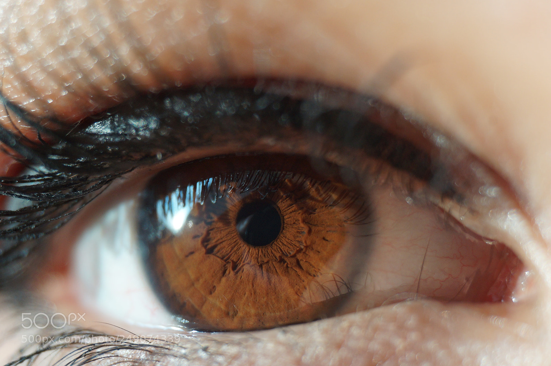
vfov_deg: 25.0
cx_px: 276
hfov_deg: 36.9
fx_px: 826
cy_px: 183
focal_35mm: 54
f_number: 5.6
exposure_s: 1/160
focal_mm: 36
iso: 800
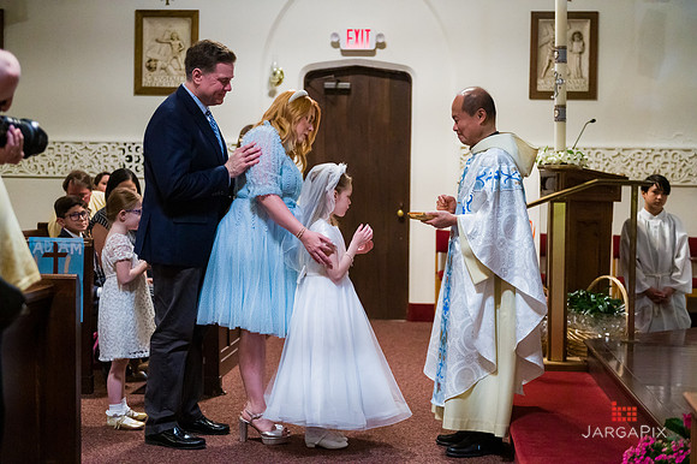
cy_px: 232
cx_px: 348
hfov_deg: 32.4
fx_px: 1200
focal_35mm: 62
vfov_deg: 21.9
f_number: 3.2
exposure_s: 1/400
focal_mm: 62
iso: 6400
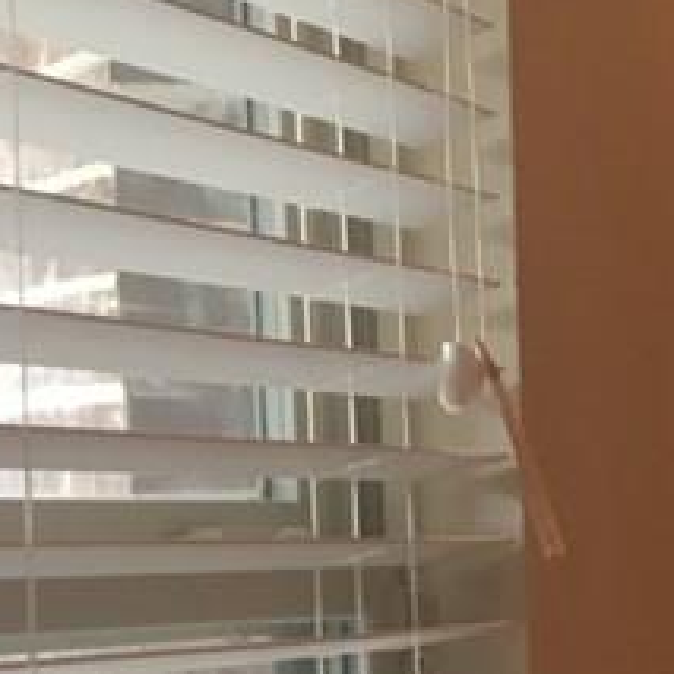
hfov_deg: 12.5
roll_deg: -0.3
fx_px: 2710
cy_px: 873
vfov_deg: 13.7
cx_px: 1335
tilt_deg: -6.9
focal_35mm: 123
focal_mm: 4.15
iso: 64
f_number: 2.2
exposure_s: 1/30
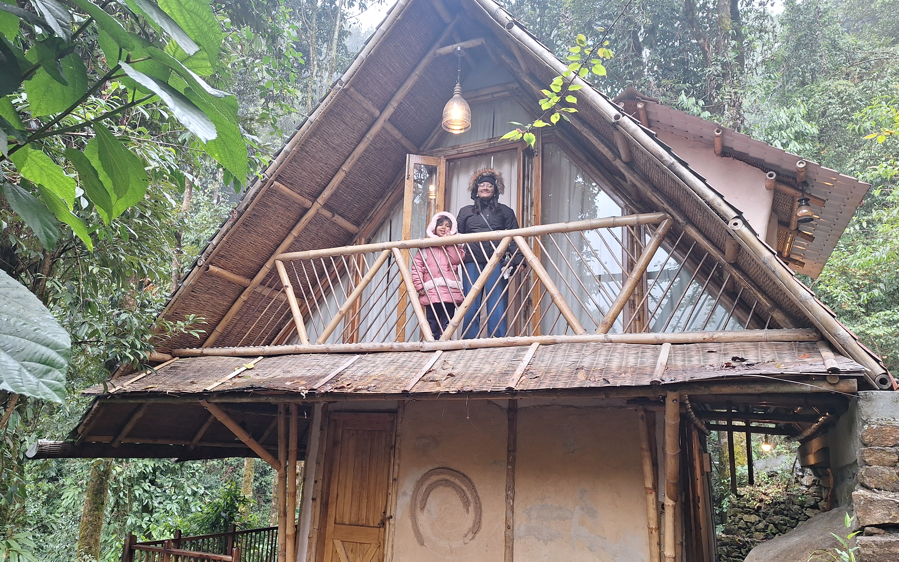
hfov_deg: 72.5
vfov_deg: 49.3
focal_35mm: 25
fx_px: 613
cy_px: 294
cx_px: 454
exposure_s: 1/50
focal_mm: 5.54
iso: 50
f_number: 1.8
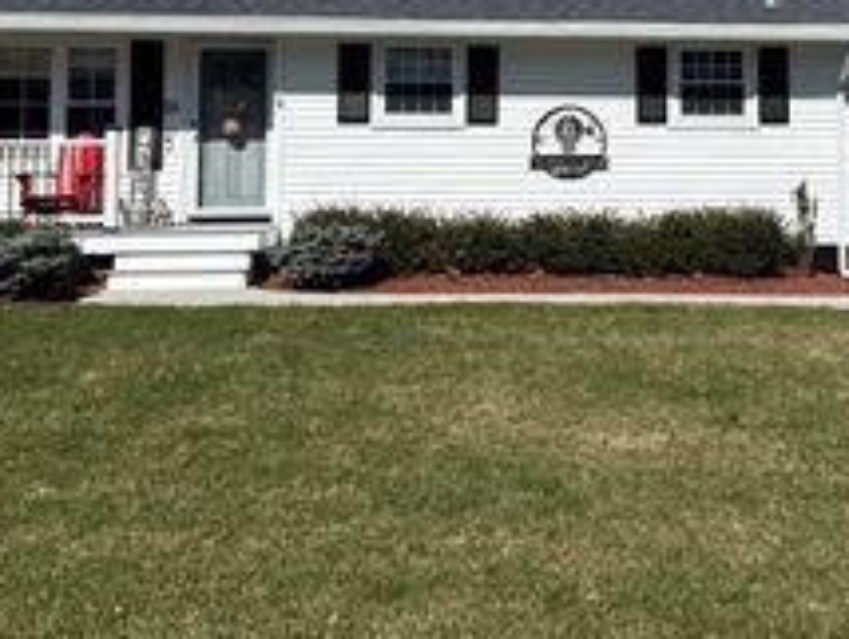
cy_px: 85
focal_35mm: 56
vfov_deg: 25.5
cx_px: 623
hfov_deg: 33.7
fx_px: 1375
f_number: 1.78
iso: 80
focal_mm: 6.76
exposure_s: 1/8130
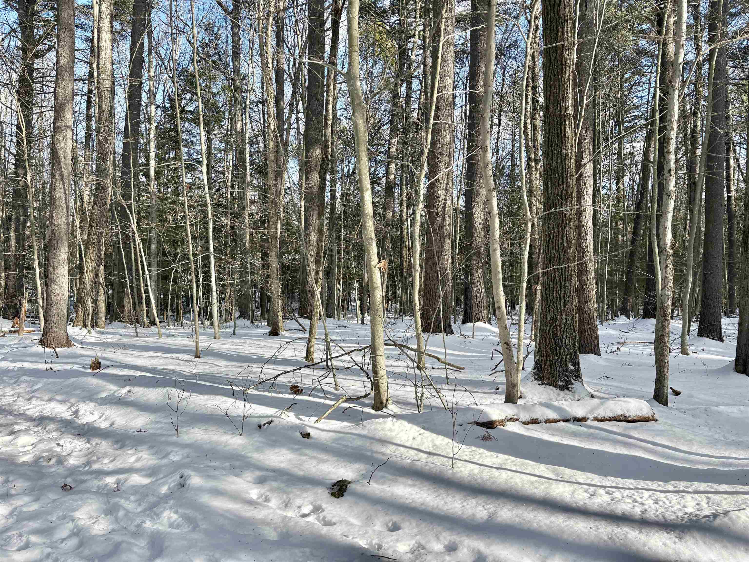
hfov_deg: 67.3
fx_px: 563
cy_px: 281
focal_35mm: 26
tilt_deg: -2.4
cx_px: 374
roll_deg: +1.1
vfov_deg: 53.1
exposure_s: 1/1706
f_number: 1.6
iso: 50
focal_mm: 5.96
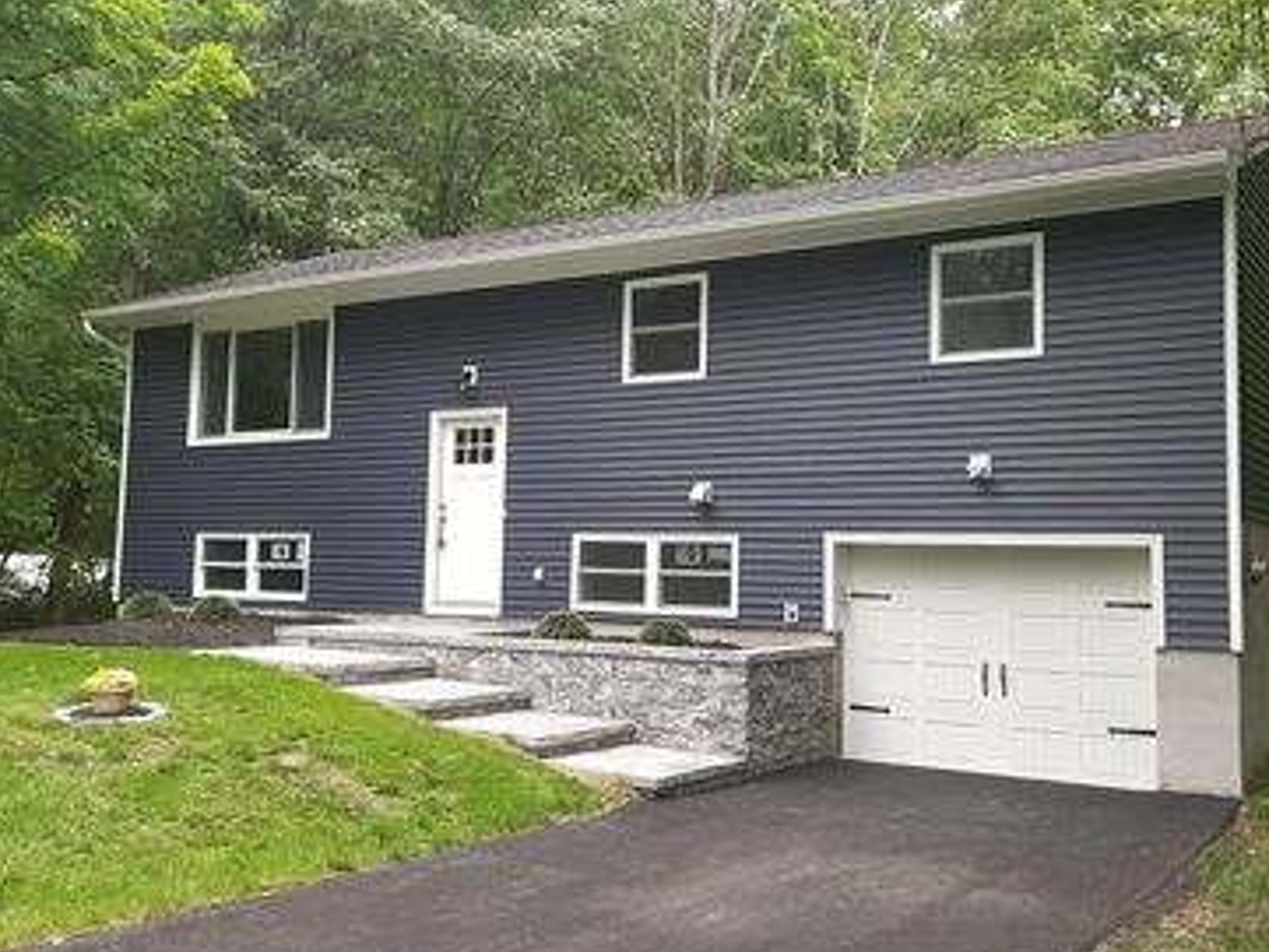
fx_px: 1320
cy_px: 480
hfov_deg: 51.3
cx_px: 636
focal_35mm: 36
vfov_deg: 39.7
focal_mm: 3.93
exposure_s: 1/157
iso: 40
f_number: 1.7
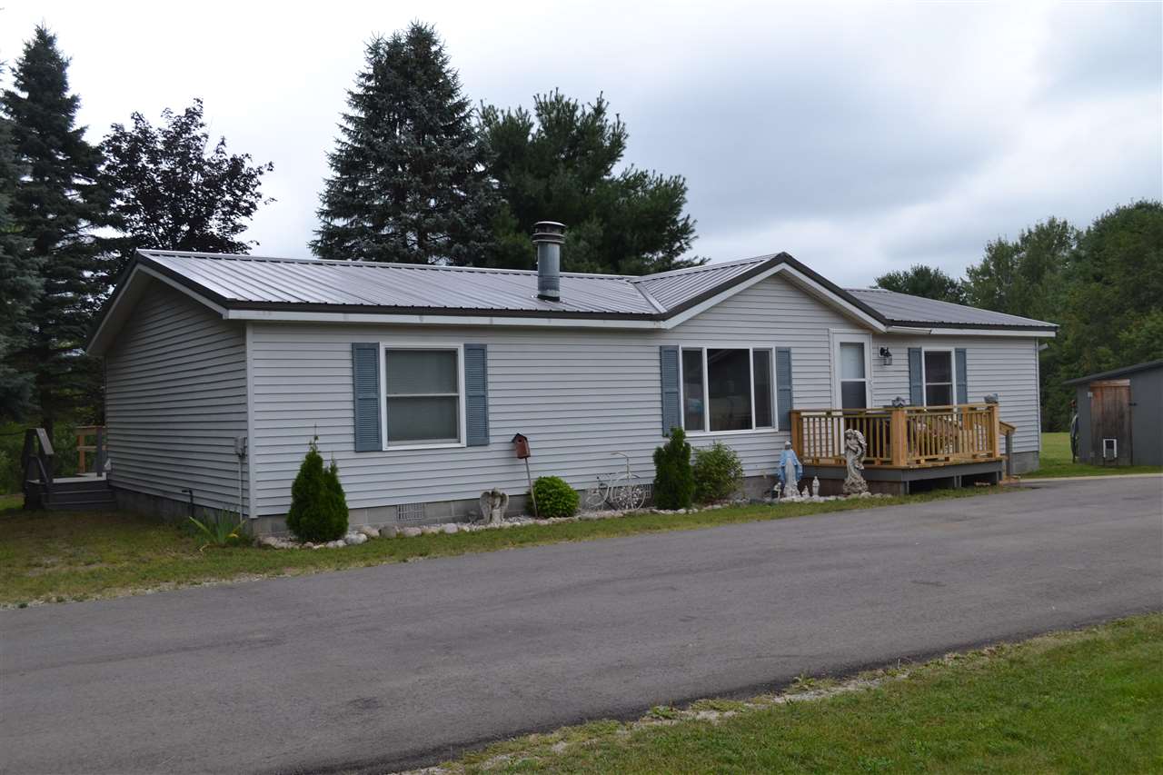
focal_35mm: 33
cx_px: 582
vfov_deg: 40.0
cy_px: 388
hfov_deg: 57.2
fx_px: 1066
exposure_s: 1/200
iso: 100
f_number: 7.1
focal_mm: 22
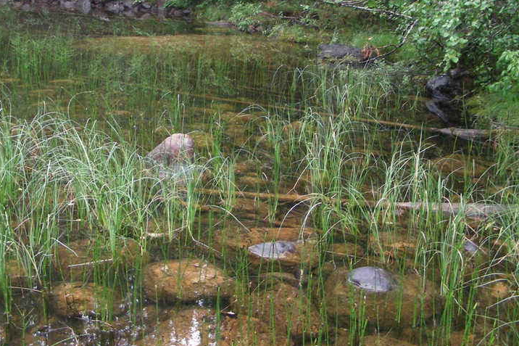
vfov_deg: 25.2
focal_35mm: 53
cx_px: 241
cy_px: 88
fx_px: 764
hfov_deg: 37.5
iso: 200
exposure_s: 1/16.2
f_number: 3.5
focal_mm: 6.3
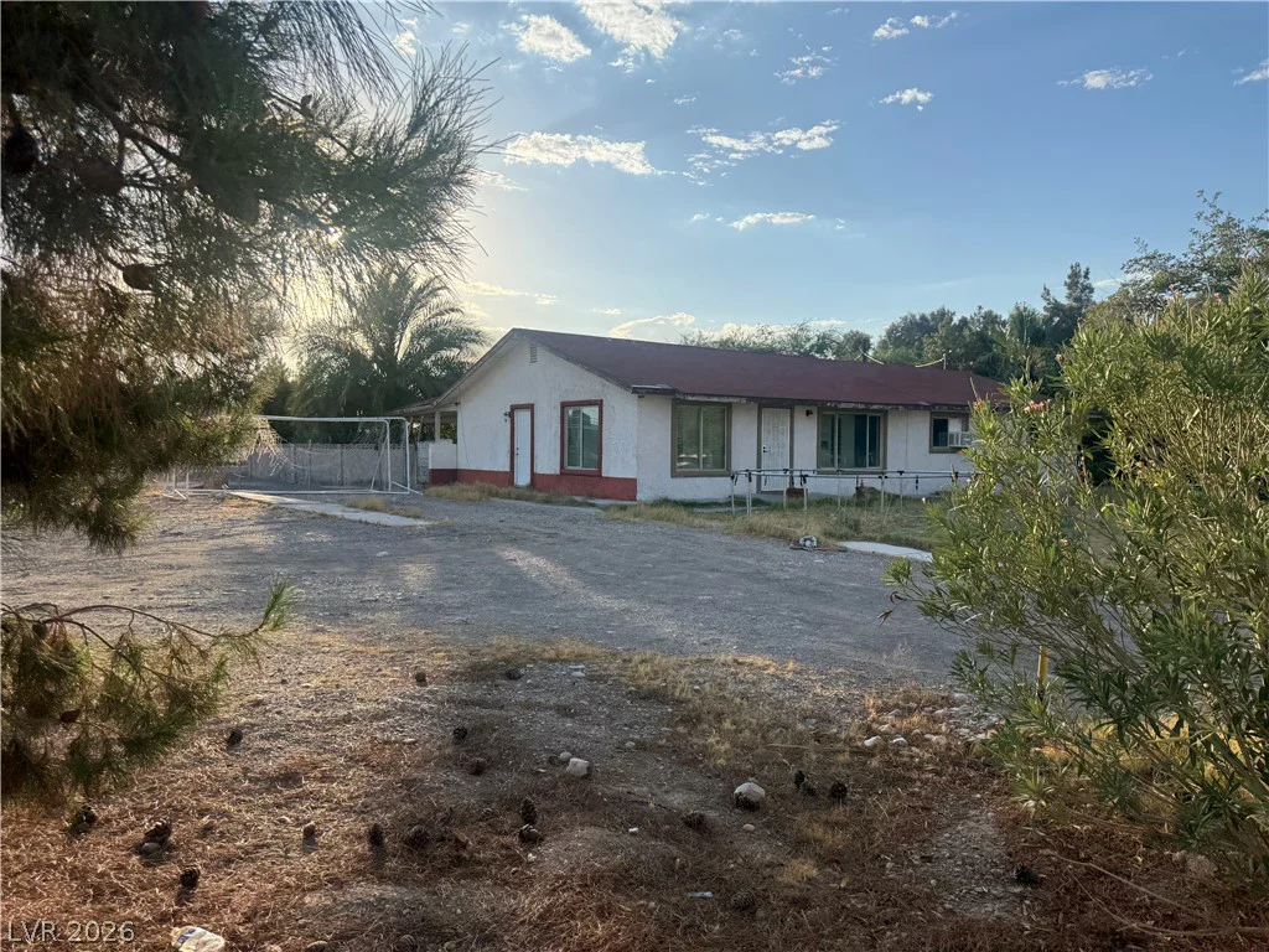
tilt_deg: -4.7
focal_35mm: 24
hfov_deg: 71.6
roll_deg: +1.4
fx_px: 880
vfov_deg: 56.8
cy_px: 476
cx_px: 634
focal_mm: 6.76
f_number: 1.78
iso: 100
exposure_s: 1/3759
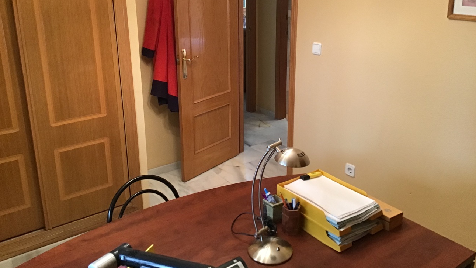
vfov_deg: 34.4
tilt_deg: -15.0
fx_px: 429
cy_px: 93
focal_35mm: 34
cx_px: 238
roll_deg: +0.7
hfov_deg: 58.0
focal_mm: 3.3
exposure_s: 1/33
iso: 160
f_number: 2.4
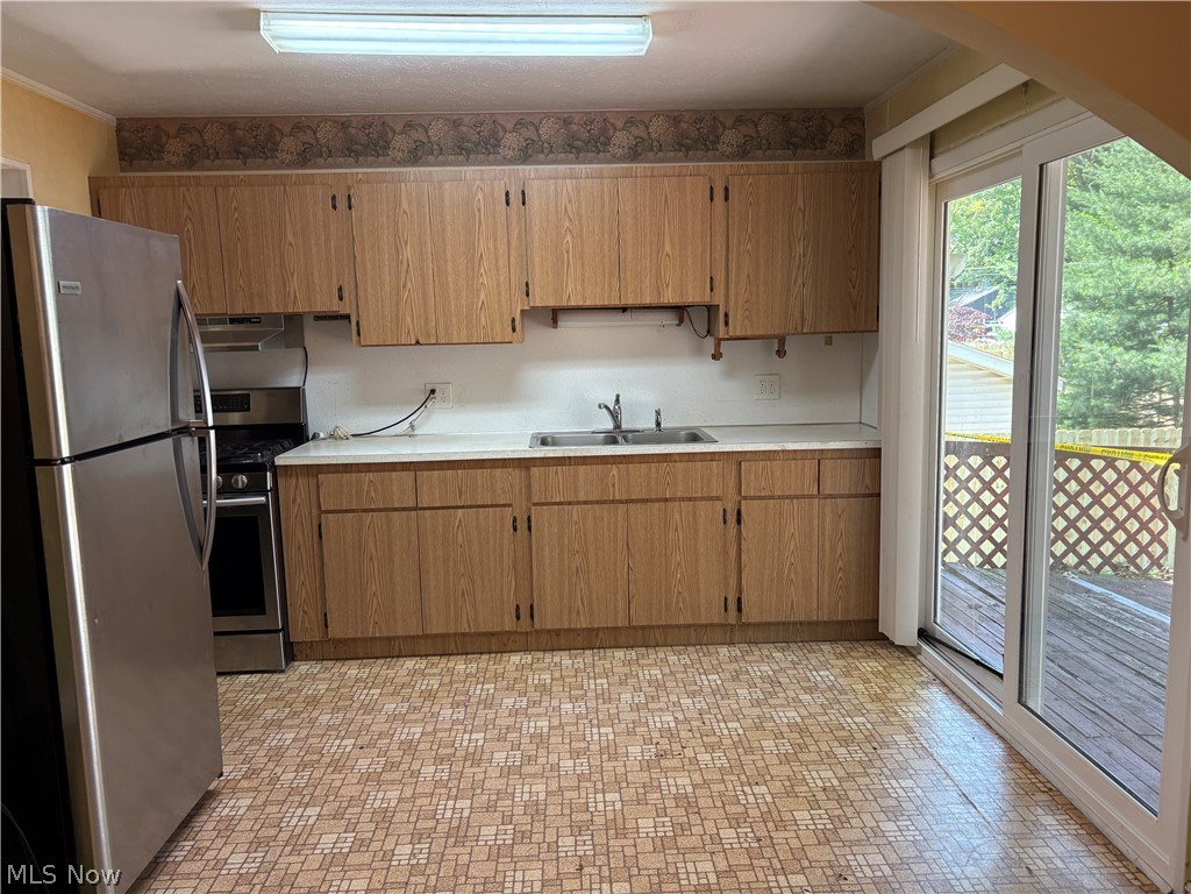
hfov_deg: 67.3
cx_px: 596
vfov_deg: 53.1
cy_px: 447
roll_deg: +1.6
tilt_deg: -7.4
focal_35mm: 26
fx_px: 895
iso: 125
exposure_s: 1/120
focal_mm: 5.96
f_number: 1.6
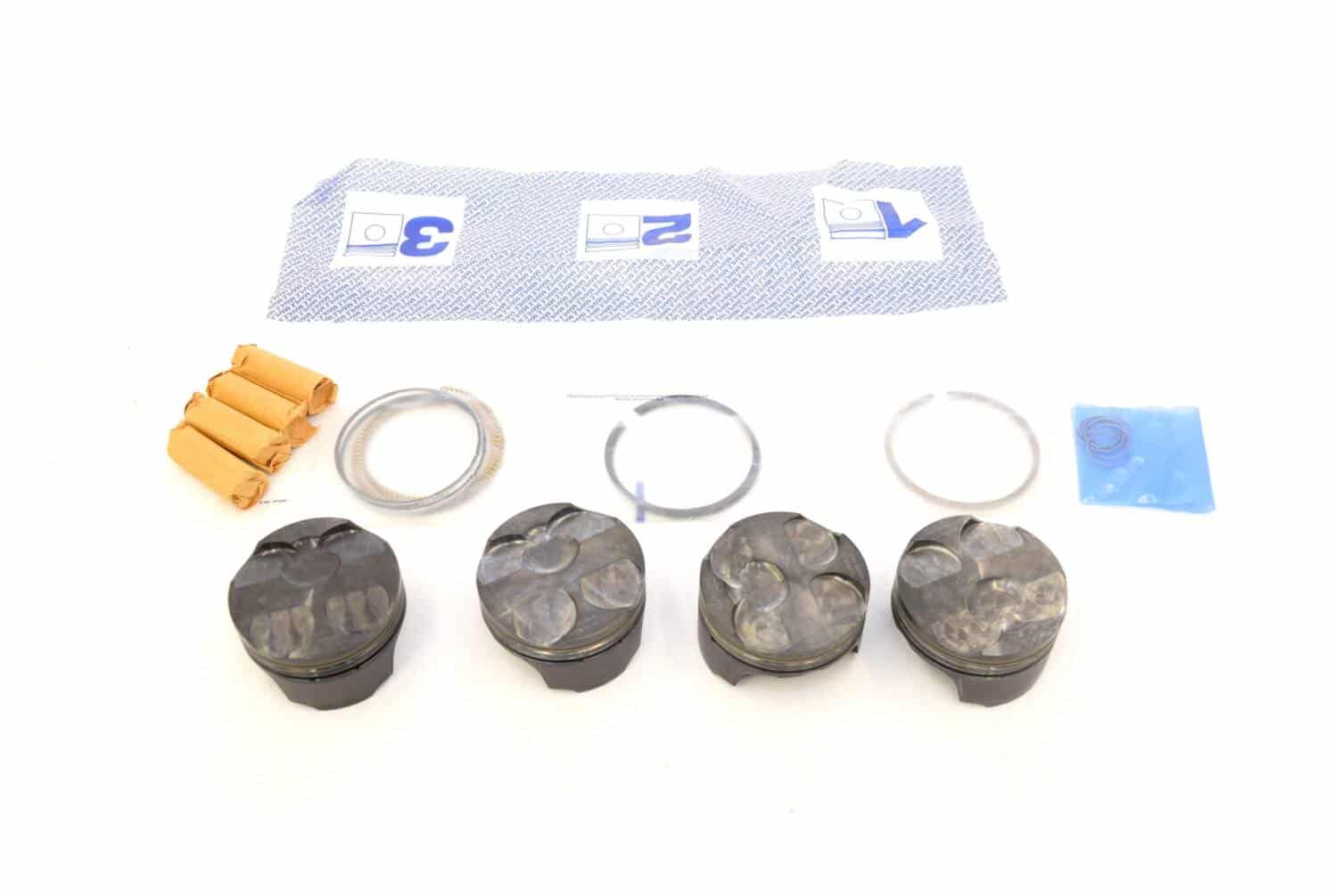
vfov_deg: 36.9
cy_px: 446
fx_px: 1335
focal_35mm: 36
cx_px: 667
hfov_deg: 53.1
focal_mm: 24
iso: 400
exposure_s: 1/160
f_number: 6.3
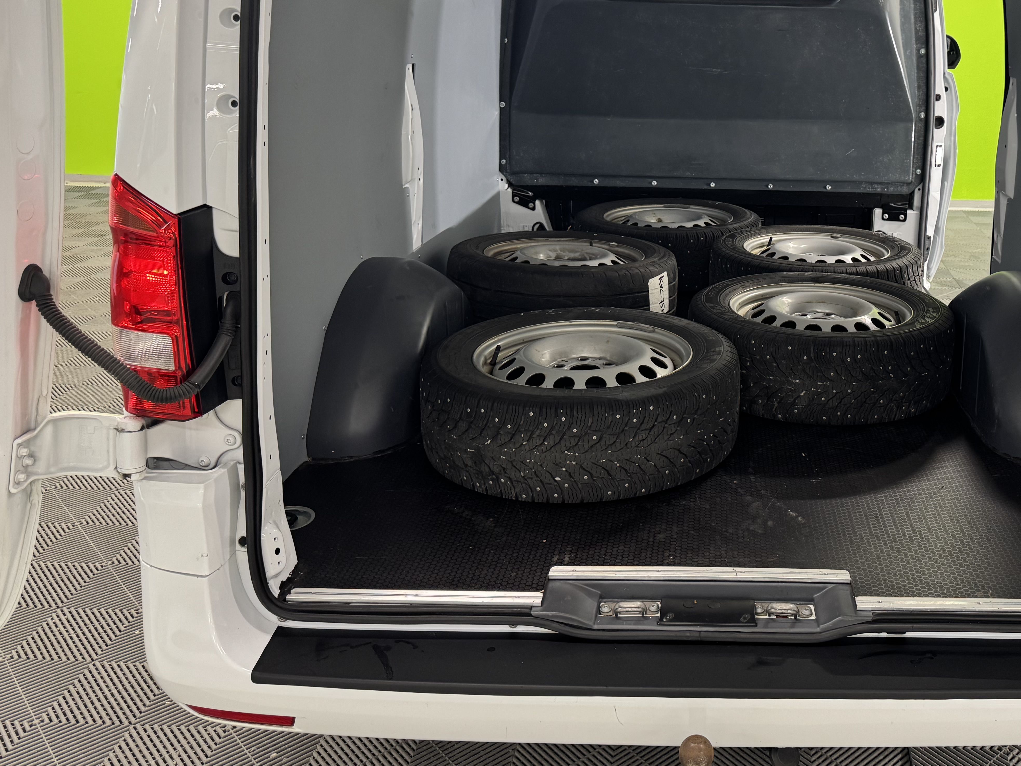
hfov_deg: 51.0
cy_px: 258
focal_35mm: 35
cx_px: 731
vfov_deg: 40.2
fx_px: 1032
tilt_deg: -14.6
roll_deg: -1.5
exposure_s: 1/50
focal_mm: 6.76
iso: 200
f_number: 1.78
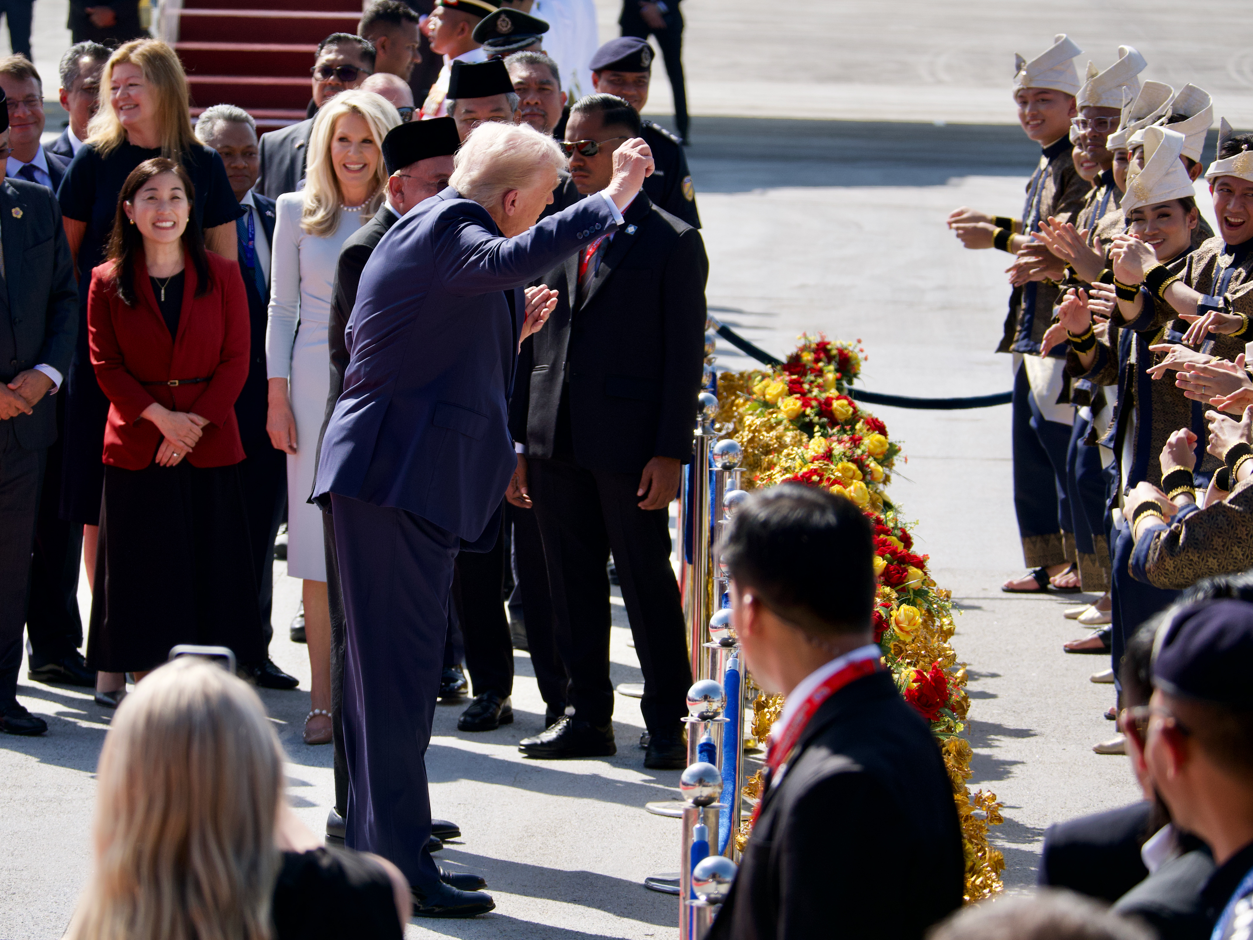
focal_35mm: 200
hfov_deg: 9.9
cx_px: 626
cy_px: 470
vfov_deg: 7.4
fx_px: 7240
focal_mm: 100
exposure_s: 1/1000
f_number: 4
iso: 200
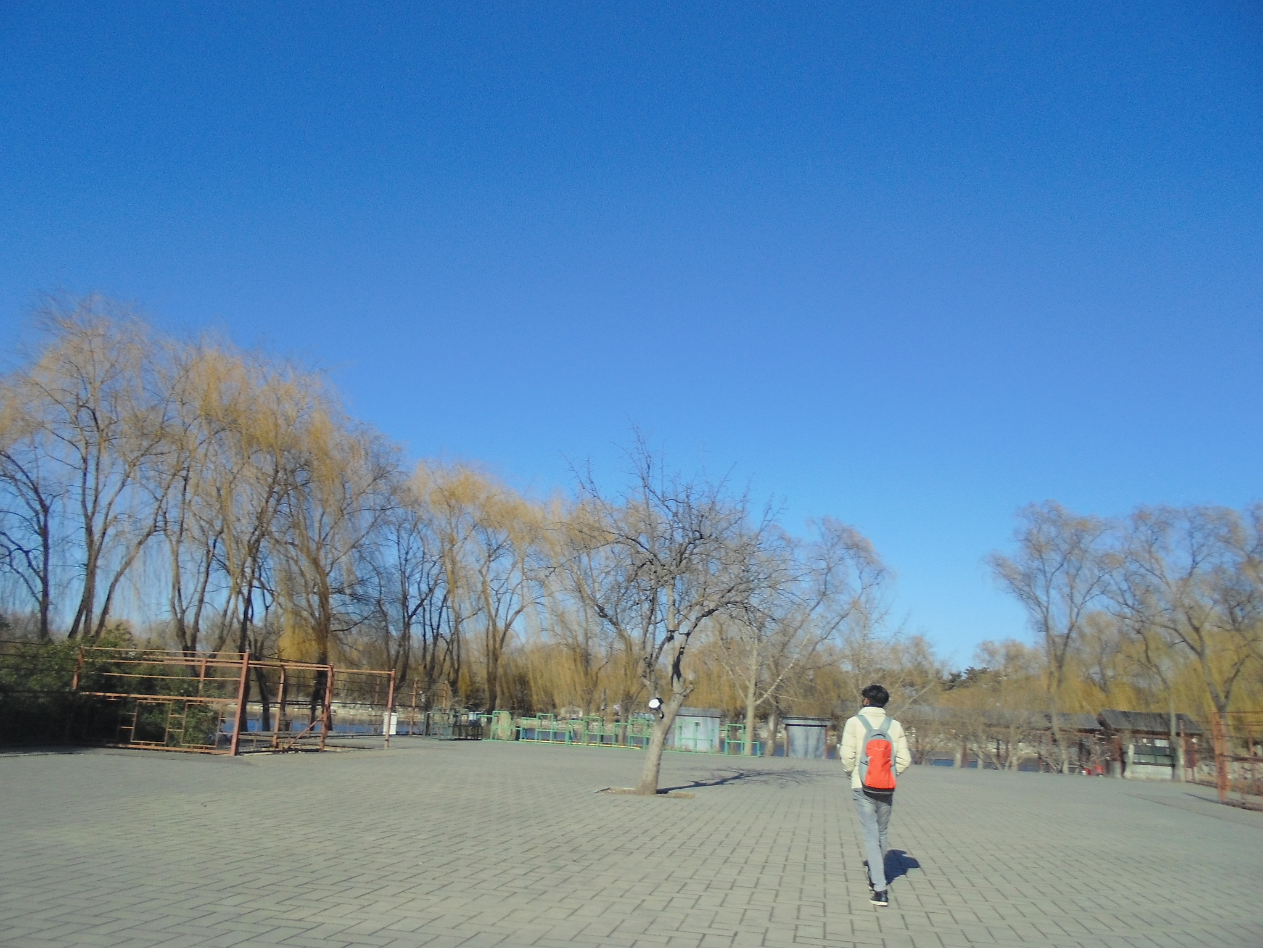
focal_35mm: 26
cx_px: 632
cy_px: 474
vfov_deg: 53.1
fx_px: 949
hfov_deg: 67.3
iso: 80
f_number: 11.5
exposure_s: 1/100
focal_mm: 4.6
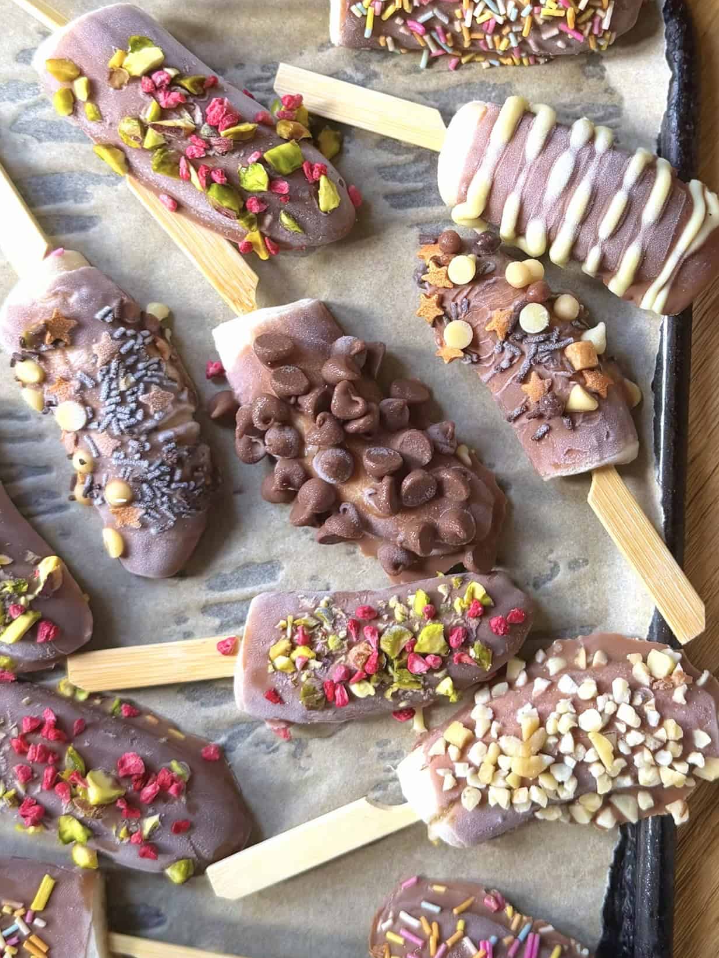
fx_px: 831
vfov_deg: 59.9
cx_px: 449
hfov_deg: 46.4
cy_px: 523
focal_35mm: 30
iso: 125
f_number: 1.8
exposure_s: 1/121
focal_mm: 6.8
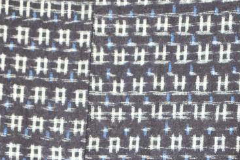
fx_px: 2067
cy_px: 183
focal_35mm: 310
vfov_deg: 4.4
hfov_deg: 6.6
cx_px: 182
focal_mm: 105
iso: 6400
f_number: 4
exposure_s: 1/125
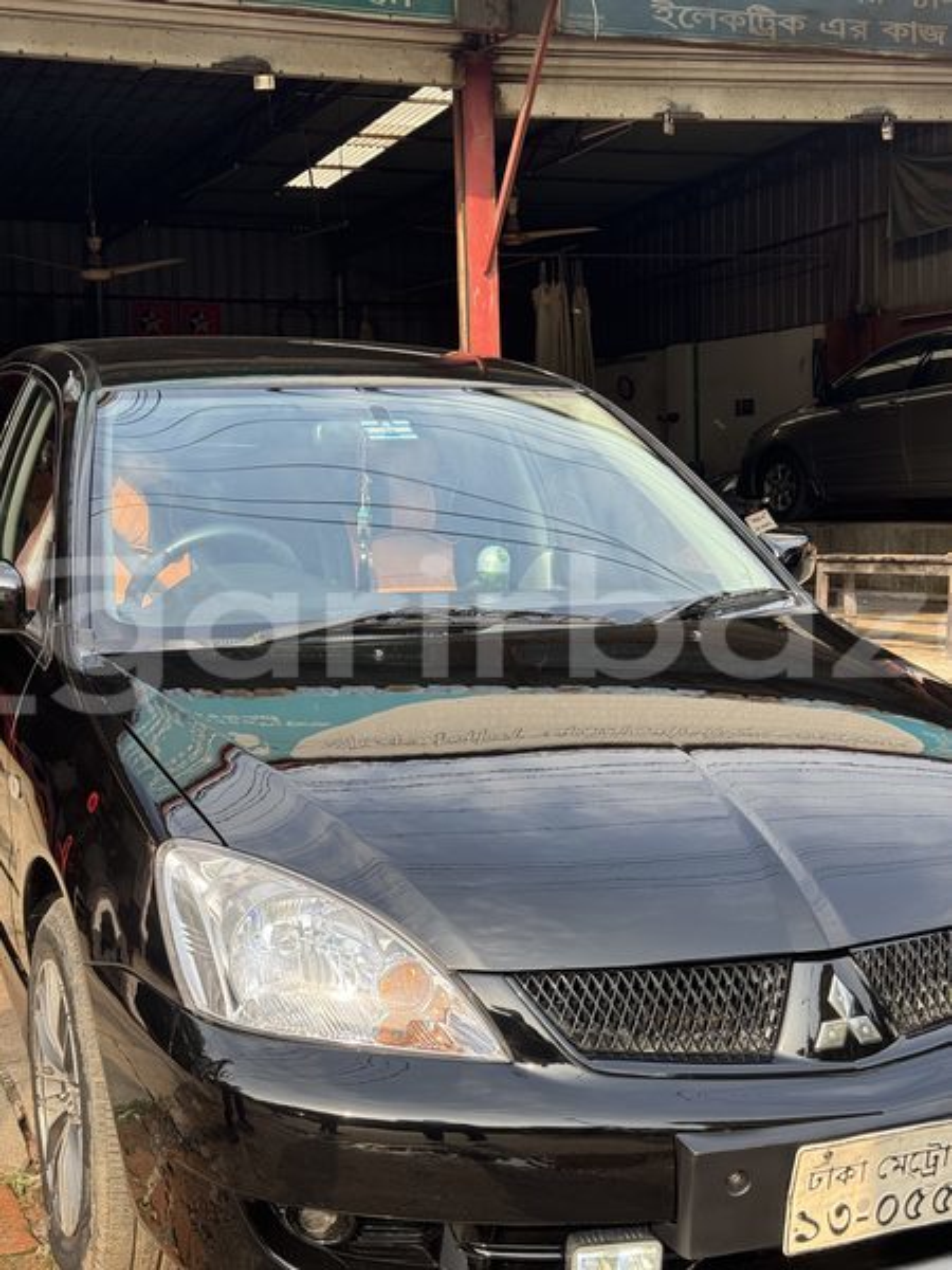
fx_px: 1760
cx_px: 476
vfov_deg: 39.7
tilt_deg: -5.2
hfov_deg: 30.3
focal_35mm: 48
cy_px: 635
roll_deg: +0.8
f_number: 1.78
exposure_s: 1/865
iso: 64
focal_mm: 6.76
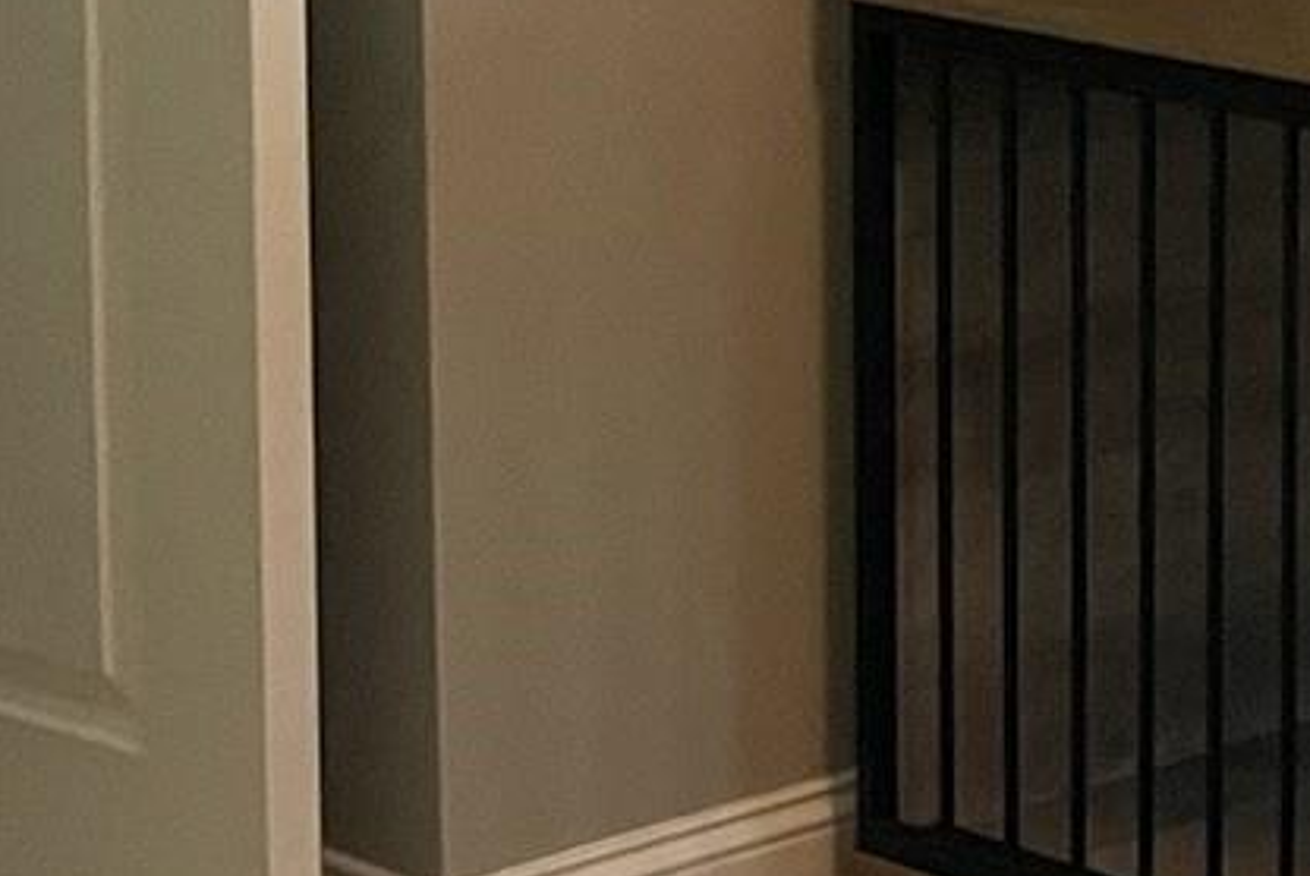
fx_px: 4843
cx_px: 2768
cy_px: -243
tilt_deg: -6.6
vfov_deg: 10.1
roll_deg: -1.2
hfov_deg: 13.0
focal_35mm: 133
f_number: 1.6
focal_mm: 4.2
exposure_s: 1/66
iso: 125
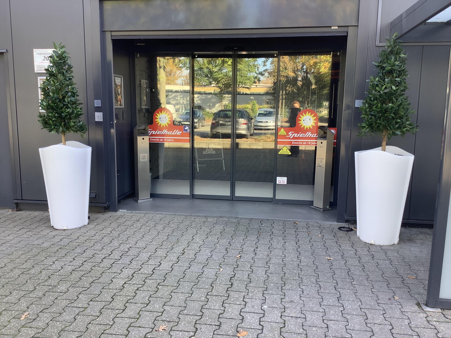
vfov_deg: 45.4
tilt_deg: -10.3
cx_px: 226
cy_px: 169
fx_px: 404
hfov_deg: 58.4
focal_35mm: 31
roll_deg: -0.9
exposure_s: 1/100
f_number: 2.4
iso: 50
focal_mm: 3.3
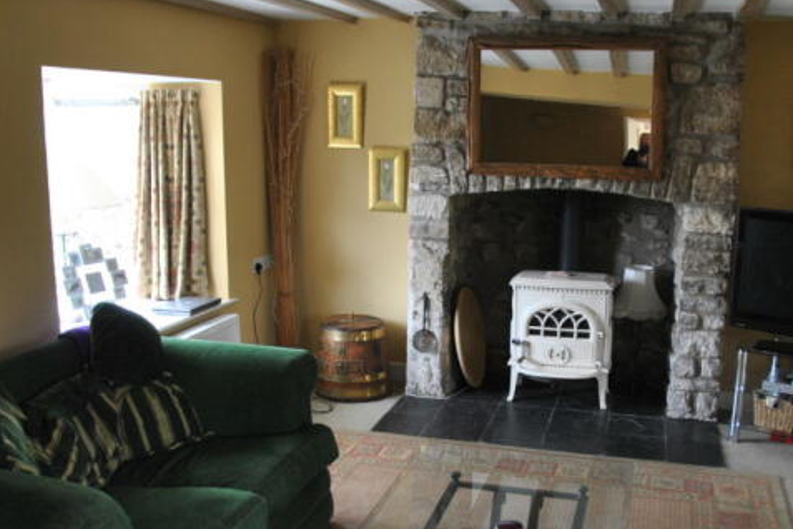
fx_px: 815
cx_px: 431
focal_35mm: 37
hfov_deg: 51.8
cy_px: 307
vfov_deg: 35.9
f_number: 3.5
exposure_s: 1/30
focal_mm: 18
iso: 400
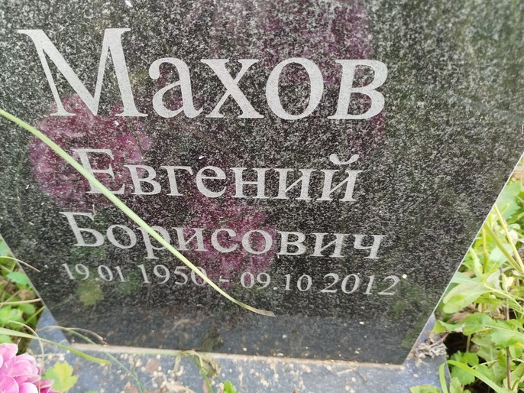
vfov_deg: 49.7
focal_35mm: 28
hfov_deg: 63.1
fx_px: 424
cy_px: 200
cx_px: 219
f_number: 1.7
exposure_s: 1/100
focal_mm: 5.31
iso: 80
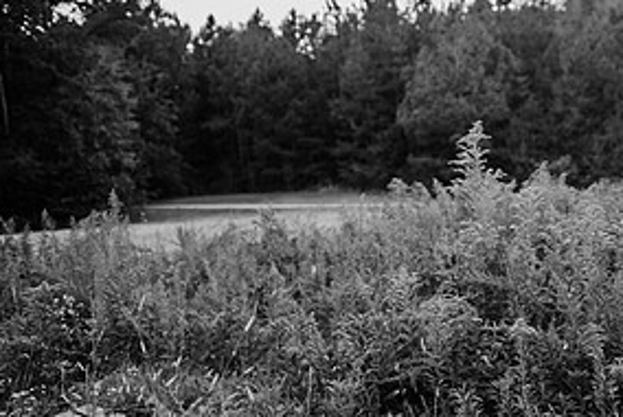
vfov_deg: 27.1
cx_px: 610
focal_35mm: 49
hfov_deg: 36.6
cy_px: 333
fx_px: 849
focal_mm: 24
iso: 250
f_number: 2.5
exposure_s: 1/400
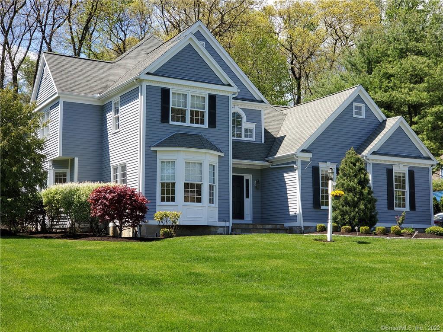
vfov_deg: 28.0
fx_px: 665
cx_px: 222
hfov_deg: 36.8
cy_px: 166
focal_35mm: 52
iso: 50
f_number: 2.4
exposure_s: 1/445
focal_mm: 6
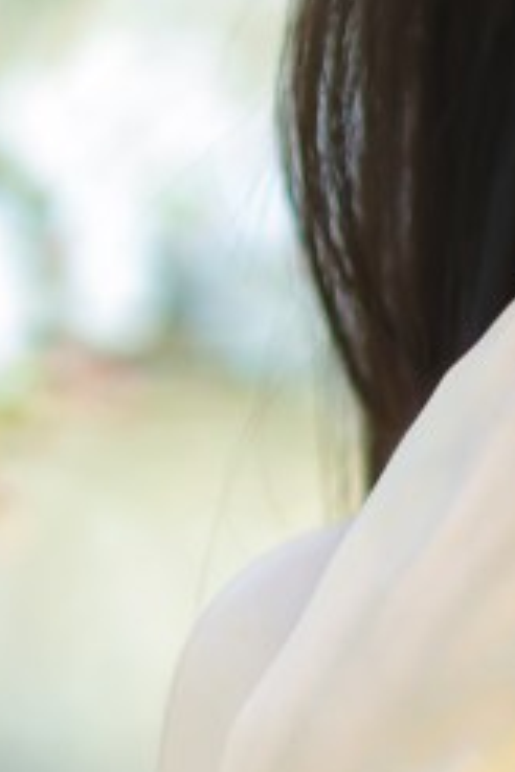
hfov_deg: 1.9
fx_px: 15792
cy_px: 502
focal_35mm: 736
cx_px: 1121
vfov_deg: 2.8
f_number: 2.2
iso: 640
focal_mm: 135
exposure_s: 1/1600
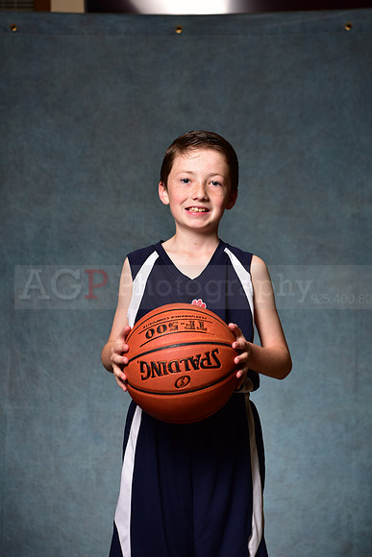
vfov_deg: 28.8
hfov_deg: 19.5
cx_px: 186
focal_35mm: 70
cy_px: 278
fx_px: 1084
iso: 100
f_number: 5
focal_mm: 70
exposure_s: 1/200
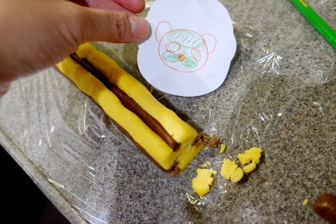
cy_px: 112
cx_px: 168
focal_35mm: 32
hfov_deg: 58.7
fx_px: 299
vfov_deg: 41.1
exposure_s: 1/60
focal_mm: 21.4
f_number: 4
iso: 1600
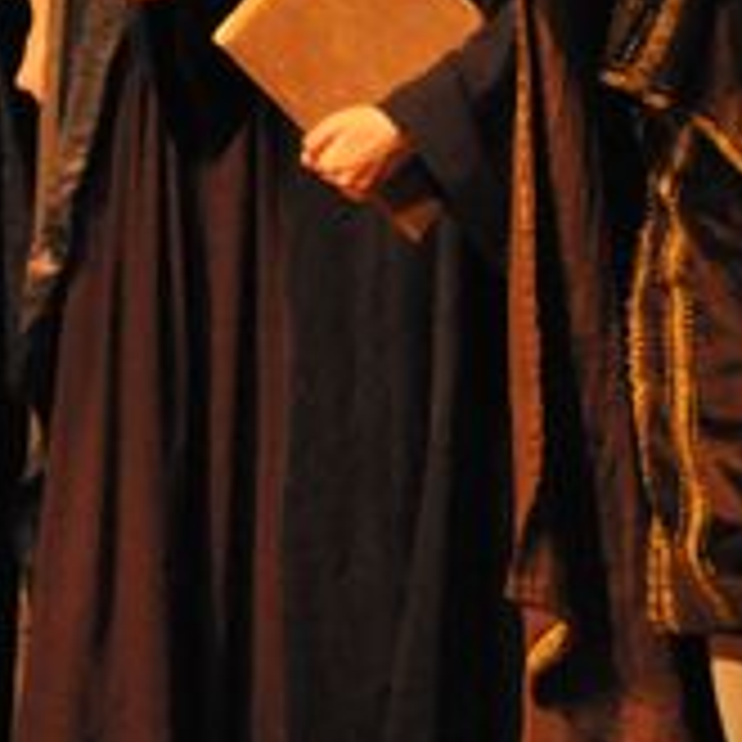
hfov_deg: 5.5
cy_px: 88
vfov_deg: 5.5
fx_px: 7760
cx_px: 247
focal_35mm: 320
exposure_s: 1/60
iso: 3200
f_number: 5
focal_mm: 52
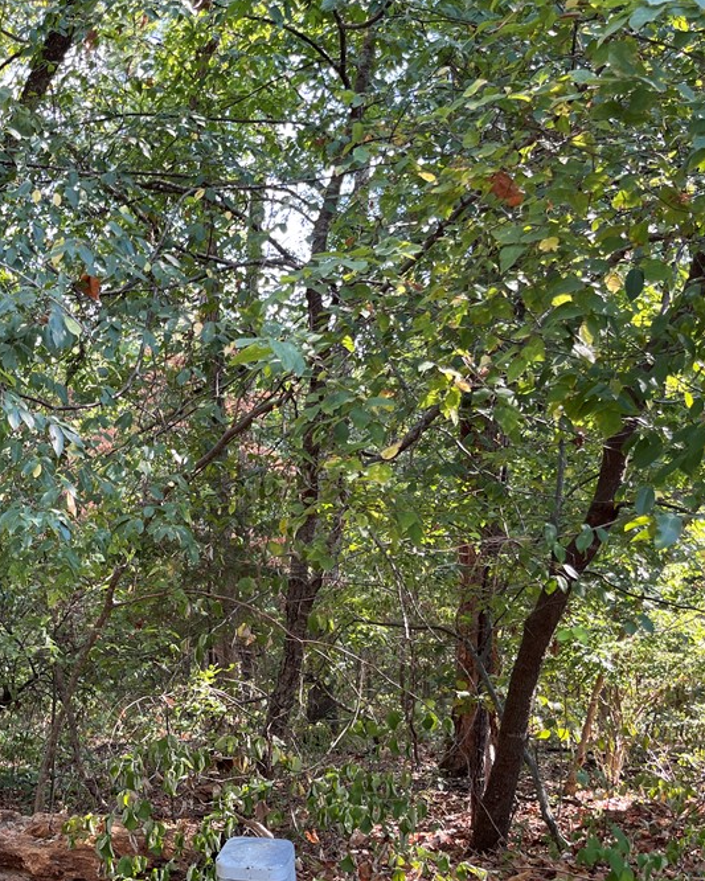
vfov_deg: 46.8
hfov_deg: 36.4
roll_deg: -0.1
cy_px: 491
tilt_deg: -1.4
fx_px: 1017
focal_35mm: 39
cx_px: 101
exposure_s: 1/122
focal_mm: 5.1
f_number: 1.6
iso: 50
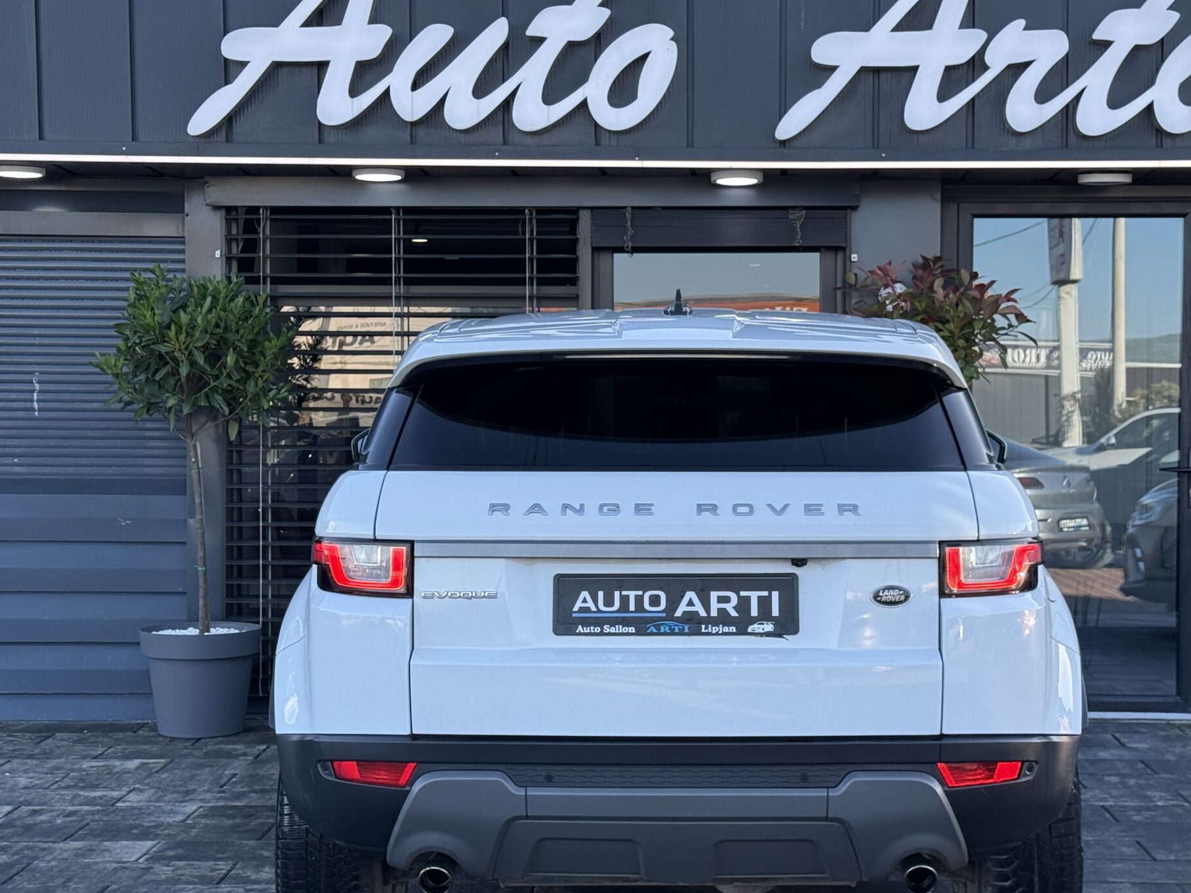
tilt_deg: -1.1
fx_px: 2306
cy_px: 476
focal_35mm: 67
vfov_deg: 21.9
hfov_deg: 28.9
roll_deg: +0.5
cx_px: 672
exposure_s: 1/906
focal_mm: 6.76
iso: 80
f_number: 1.78
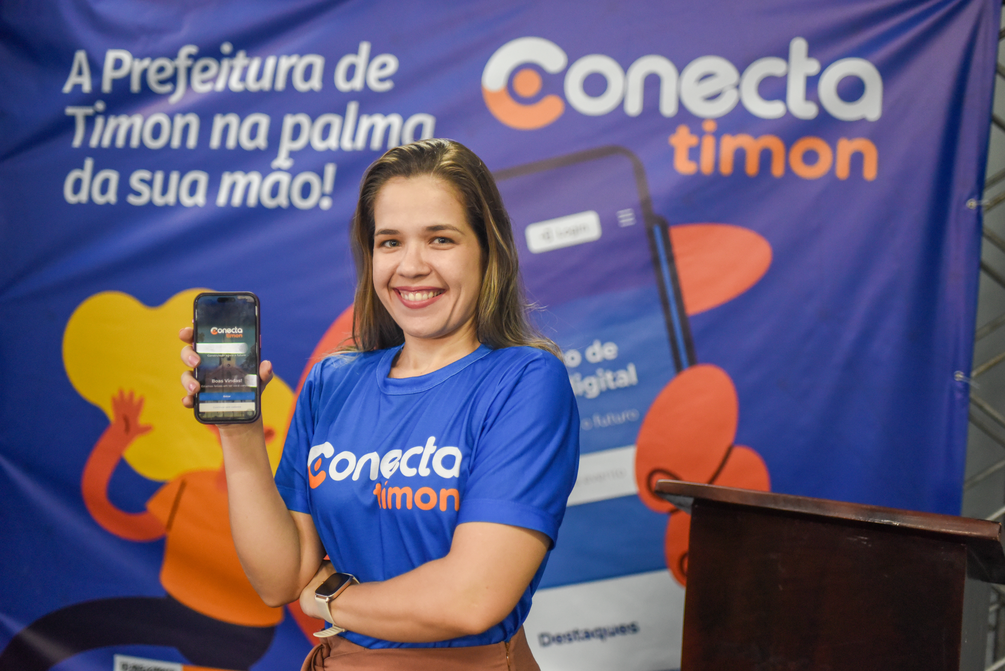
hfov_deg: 54.4
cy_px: 336
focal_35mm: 35
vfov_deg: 37.9
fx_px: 977
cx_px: 502
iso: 2500
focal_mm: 35
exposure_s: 1/400
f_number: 2
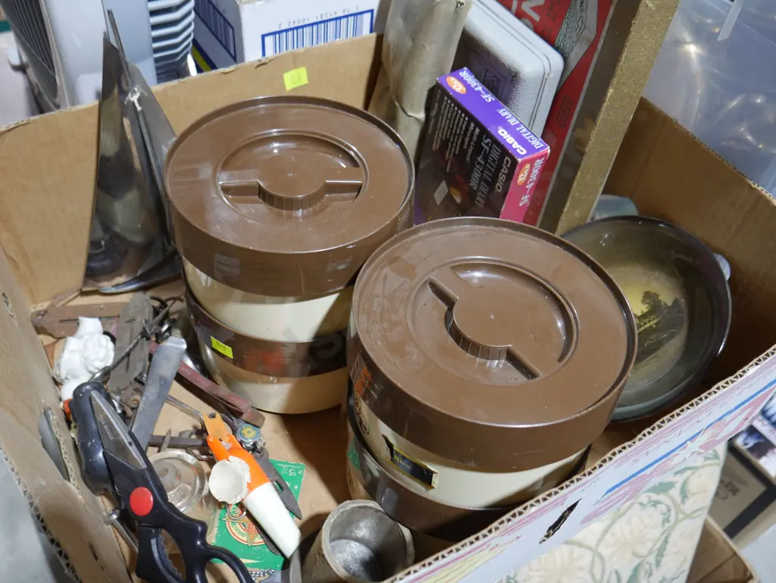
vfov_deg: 44.2
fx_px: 718
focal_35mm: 32
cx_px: 388
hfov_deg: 56.8
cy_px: 292
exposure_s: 1/60
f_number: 3.6
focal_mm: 16
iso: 400
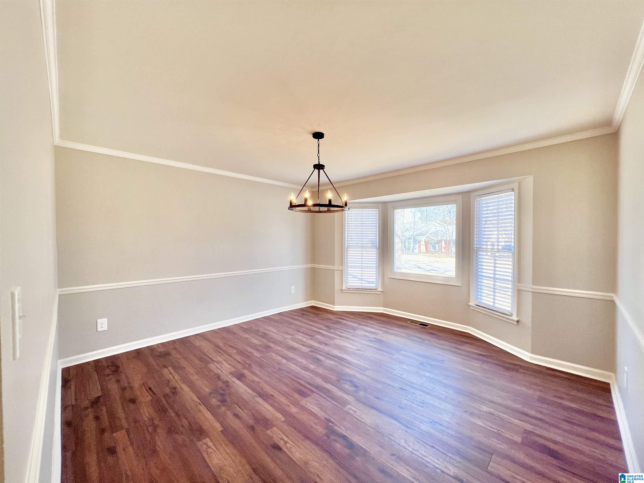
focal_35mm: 13
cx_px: 322
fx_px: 242
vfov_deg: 89.9
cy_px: 242
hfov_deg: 106.2
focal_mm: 1.57
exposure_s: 1/120
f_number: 1.8
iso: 80
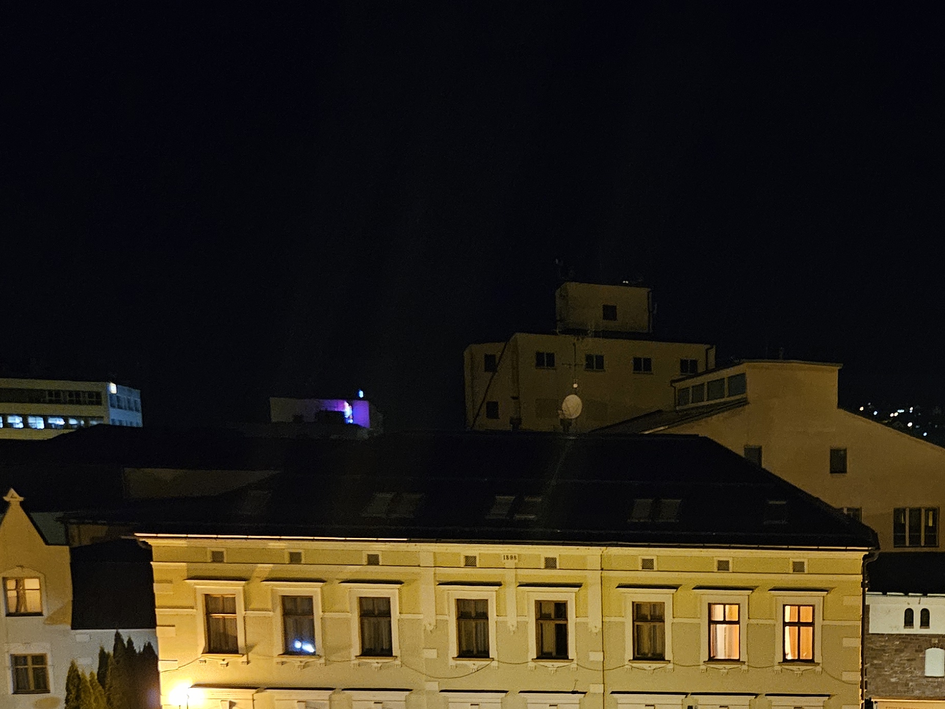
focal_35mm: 50
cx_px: 858
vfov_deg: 27.4
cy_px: 718
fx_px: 1365
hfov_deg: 35.8
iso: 1250
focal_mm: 5.4
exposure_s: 1/25
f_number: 1.8
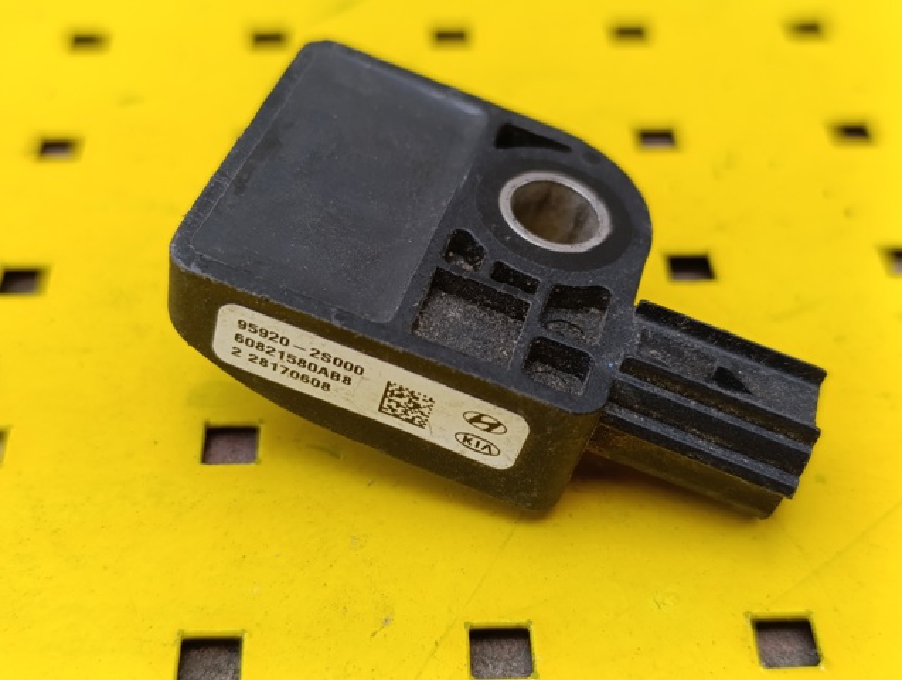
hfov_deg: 41.2
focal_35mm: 46
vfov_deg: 31.6
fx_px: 1201
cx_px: 451
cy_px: 340
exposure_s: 1/99.9
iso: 50
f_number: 1.6
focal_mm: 6.14
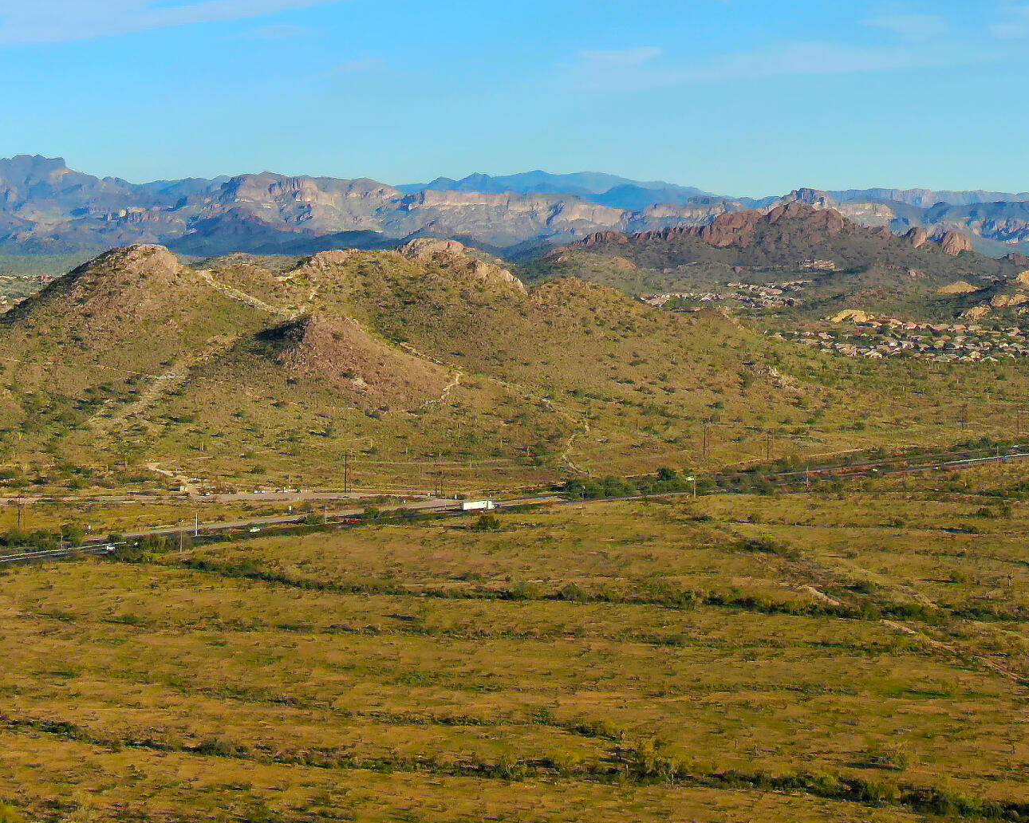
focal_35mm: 109
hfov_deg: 17.5
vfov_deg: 13.9
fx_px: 3320
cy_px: -61
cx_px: 800
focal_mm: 8.6
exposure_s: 1/60
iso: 100
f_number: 3.8
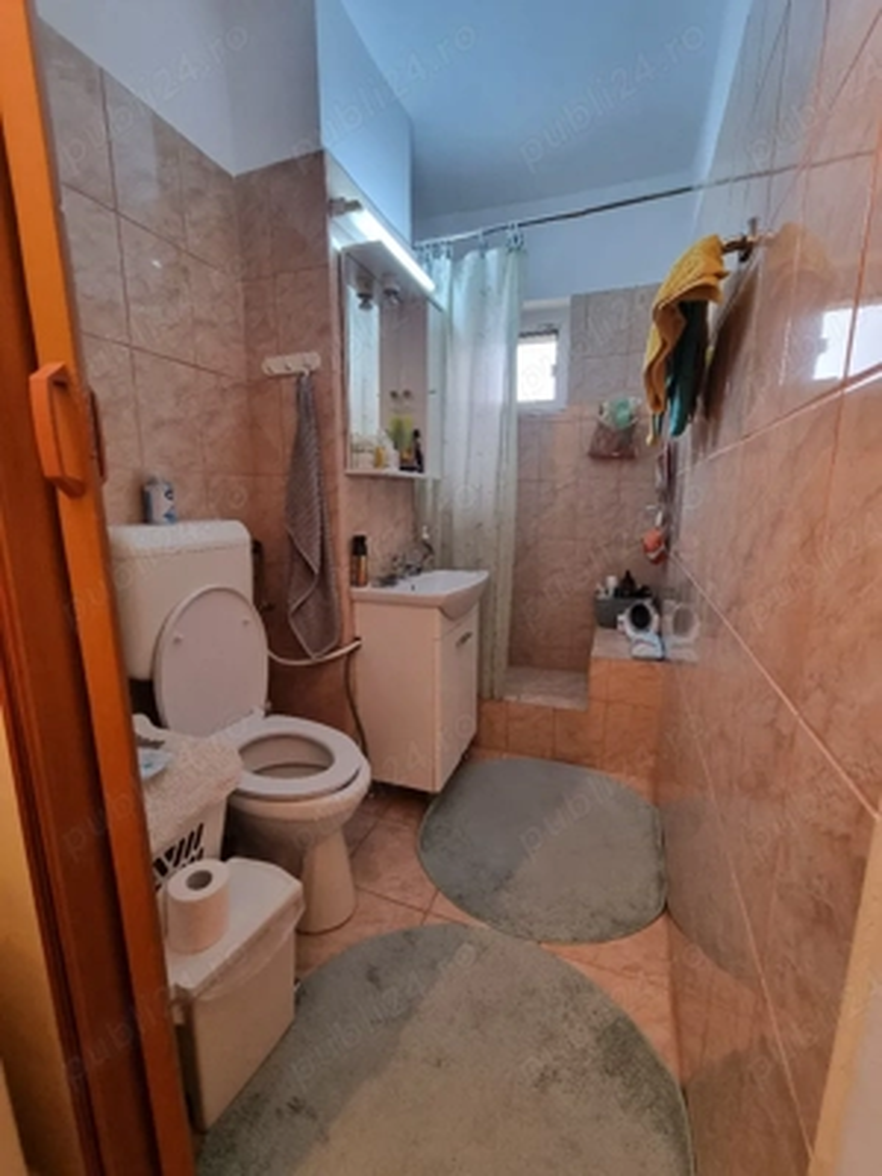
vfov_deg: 106.2
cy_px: 588
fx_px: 442
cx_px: 441
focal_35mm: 13
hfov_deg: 89.9
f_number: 2.2
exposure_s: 1/50
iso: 250
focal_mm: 2.2
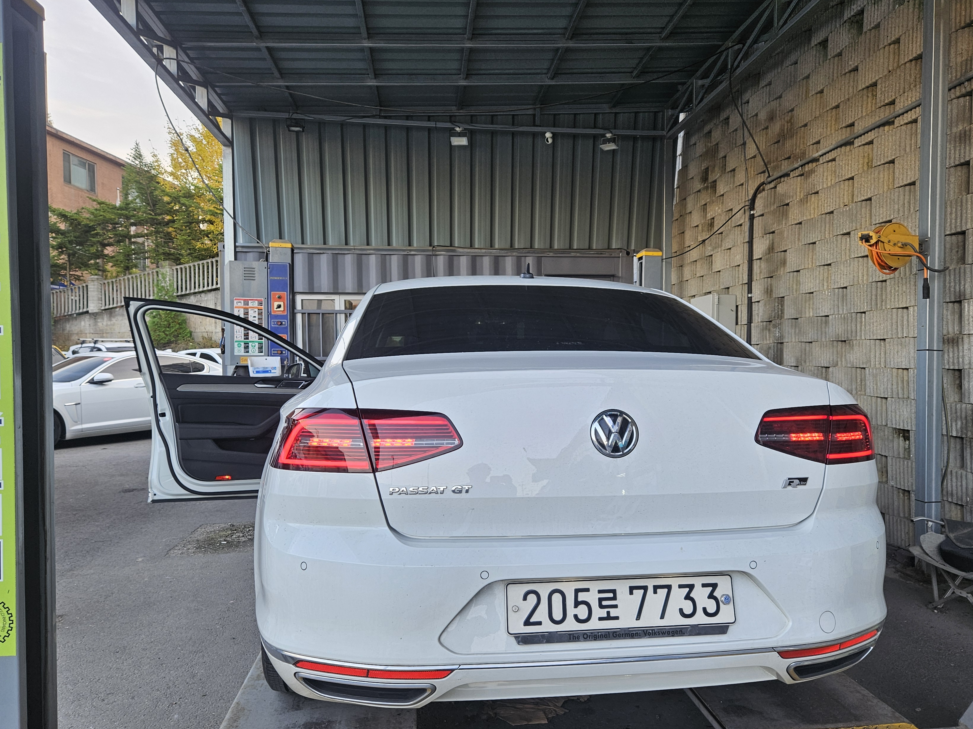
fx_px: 787
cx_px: 531
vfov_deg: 49.7
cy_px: 370
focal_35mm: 28
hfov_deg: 63.3
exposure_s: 1/120
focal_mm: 5.4
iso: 32
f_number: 1.8
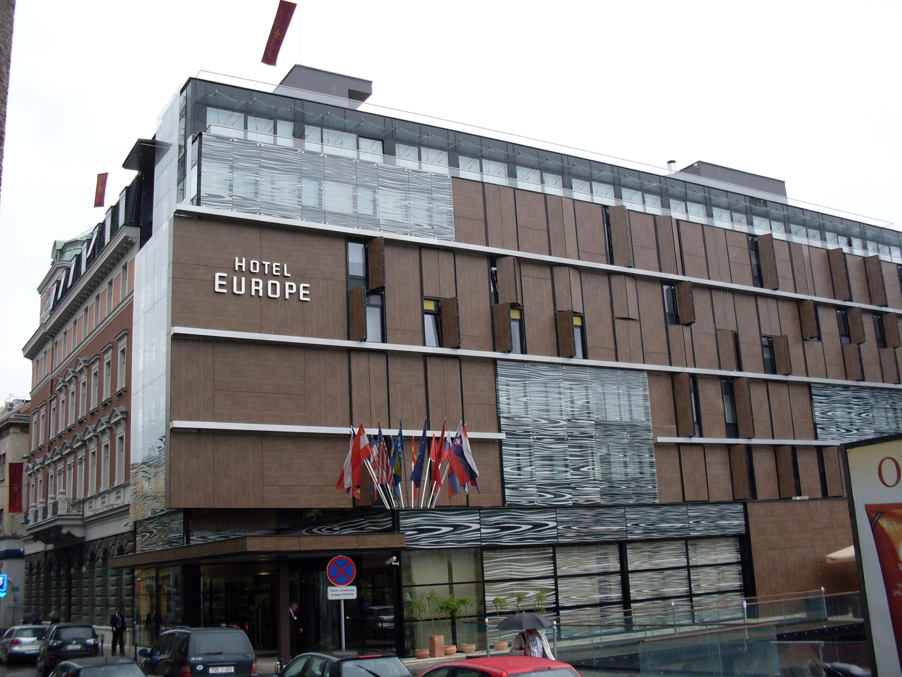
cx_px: 451
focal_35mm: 38
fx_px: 990
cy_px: 338
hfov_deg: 49.0
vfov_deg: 37.7
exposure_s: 1/350
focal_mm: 6.3
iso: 80
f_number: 2.8
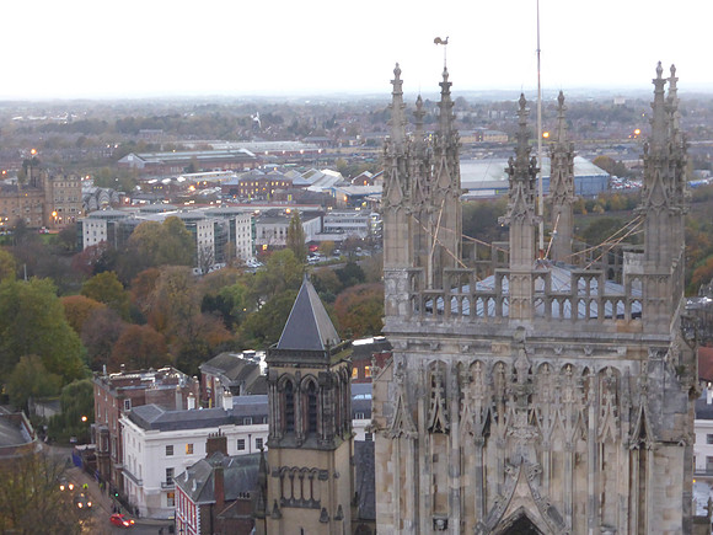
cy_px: 268
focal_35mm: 79
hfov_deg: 24.7
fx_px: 1627
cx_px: 356
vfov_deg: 18.7
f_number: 5
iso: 400
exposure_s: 1/8
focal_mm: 13.3
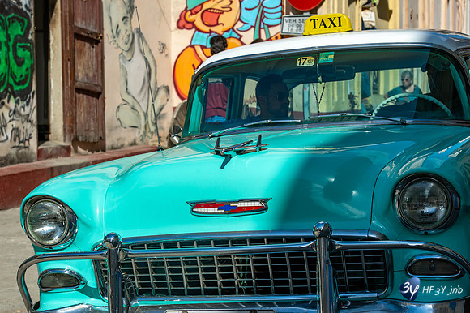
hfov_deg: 23.7
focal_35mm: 86
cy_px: 156
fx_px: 1122
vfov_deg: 15.9
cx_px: 235
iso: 100
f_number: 10
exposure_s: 1/400
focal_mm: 86
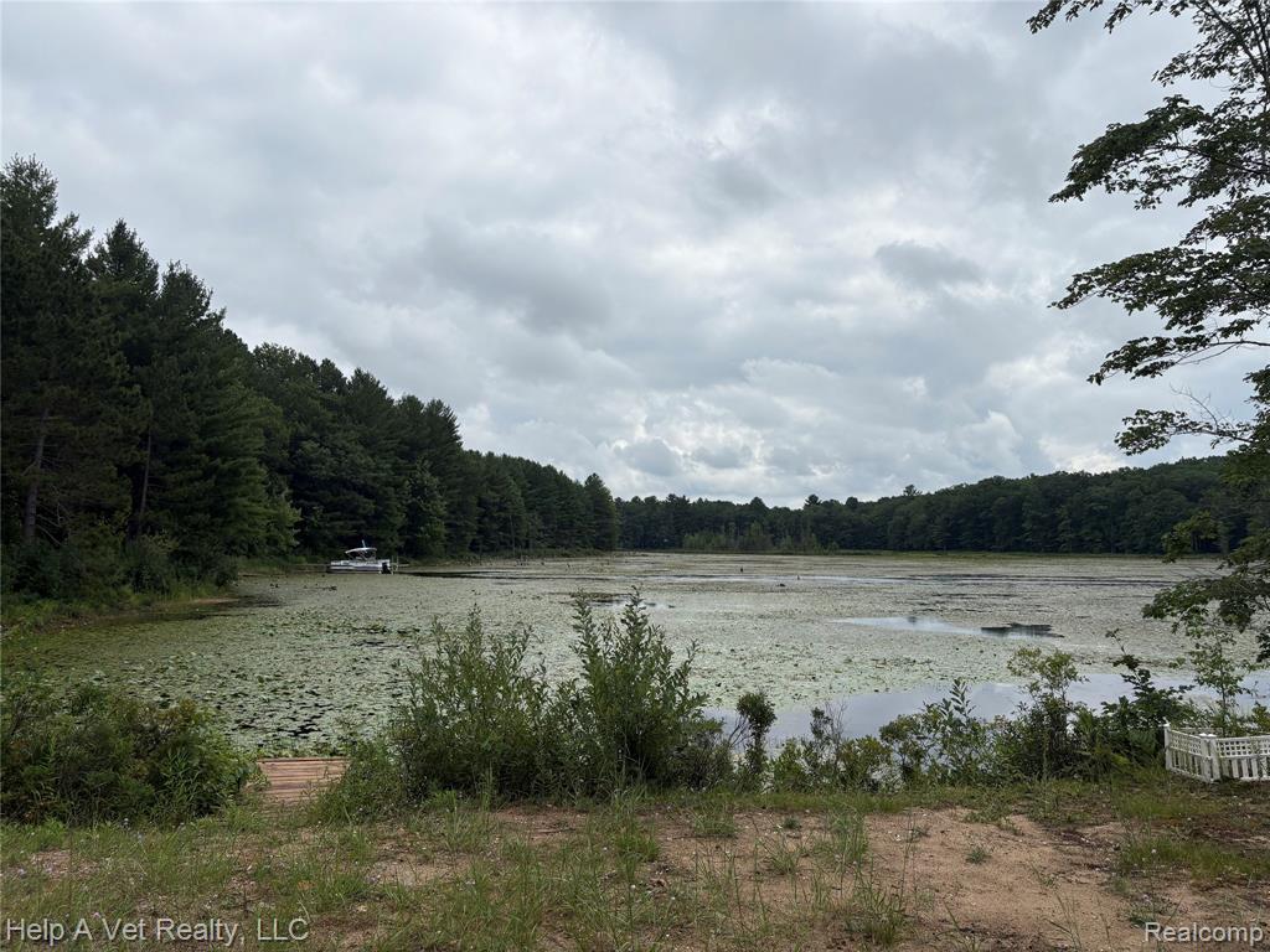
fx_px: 954
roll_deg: -0.2
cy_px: 476
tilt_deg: +4.3
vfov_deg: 53.1
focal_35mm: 26
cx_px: 635
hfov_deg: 67.3
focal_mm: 5.96
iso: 50
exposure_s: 1/5814
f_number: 1.6
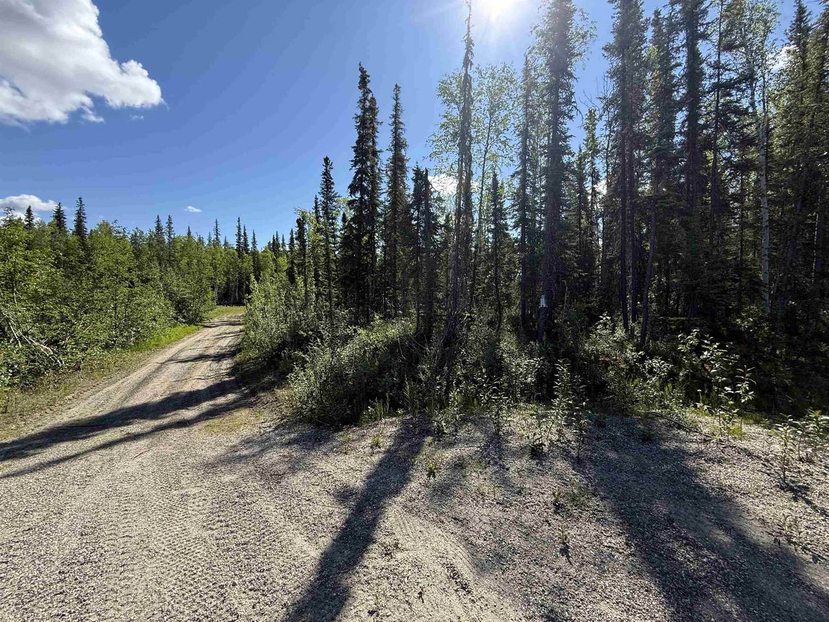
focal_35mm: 14
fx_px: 335
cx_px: 414
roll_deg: -0.6
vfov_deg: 85.7
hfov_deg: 102.1
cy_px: 311
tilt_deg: -0.2
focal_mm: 2.22
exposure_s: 1/1613
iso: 64
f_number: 2.2
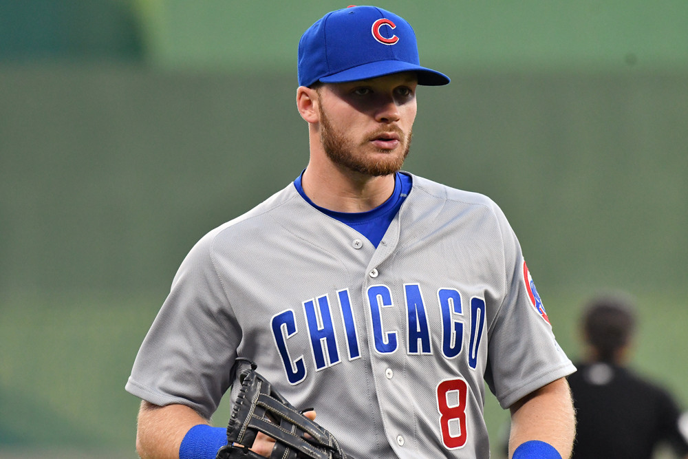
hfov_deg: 4.3
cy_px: 230
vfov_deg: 2.9
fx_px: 9174
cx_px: 344
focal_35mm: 480
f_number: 5.6
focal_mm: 320
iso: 3200
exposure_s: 1/1600
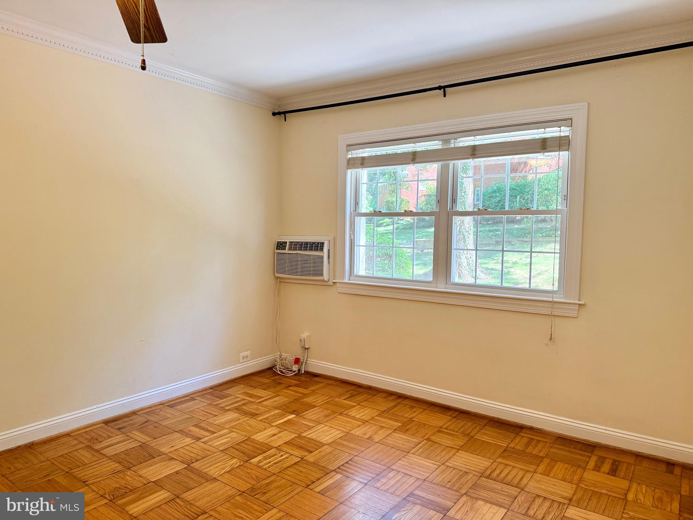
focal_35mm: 24
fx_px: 480
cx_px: 346
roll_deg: -0.9
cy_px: 260
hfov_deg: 71.6
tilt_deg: -3.9
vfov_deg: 56.8
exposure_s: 1/130
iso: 125
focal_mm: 6.76
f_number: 1.78
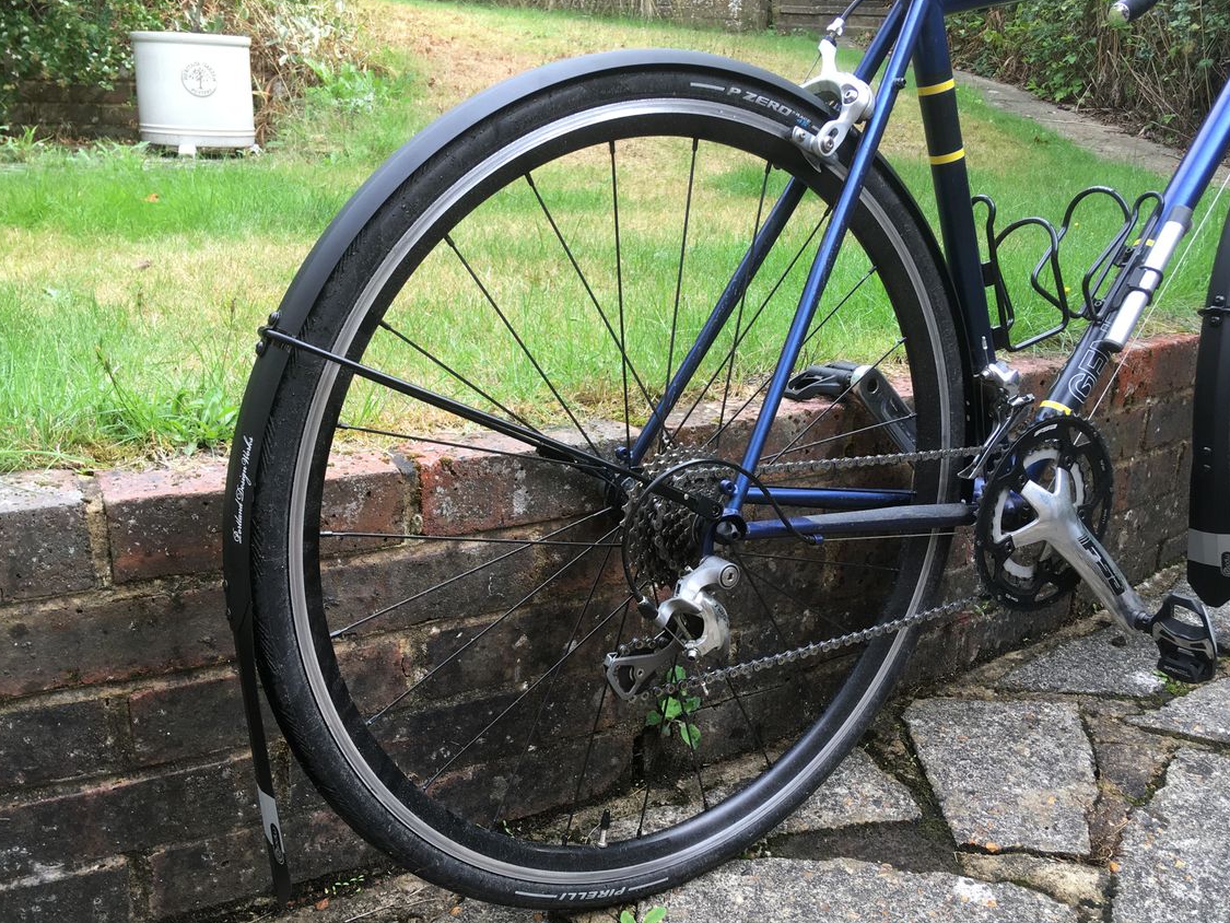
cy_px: 509
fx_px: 1173
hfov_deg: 55.3
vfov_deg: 42.9
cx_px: 602
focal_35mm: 33
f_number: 2.2
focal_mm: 4.15
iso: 25
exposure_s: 1/100
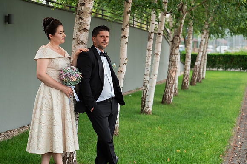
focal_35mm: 81
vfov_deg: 16.8
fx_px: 555
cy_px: 77
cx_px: 114
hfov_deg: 25.1
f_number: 4
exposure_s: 1/250
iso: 200
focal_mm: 75
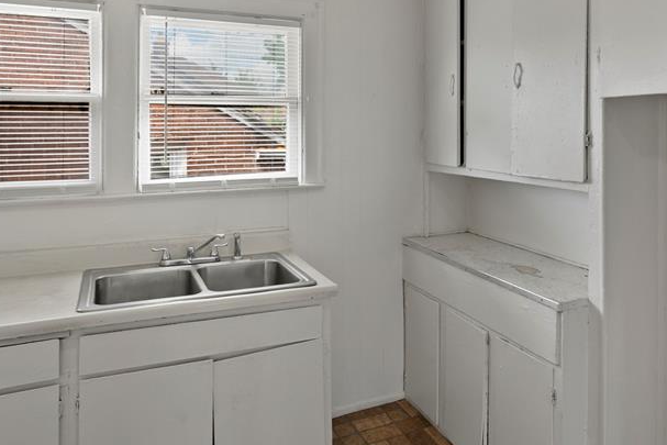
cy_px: 143
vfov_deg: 47.1
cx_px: 359
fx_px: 500
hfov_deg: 67.3
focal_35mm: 27
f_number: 4
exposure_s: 1/6
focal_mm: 16
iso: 100
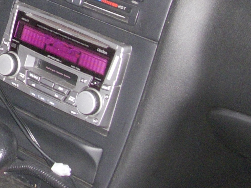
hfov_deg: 14.7
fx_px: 906
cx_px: -122
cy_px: -81
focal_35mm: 125
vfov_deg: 11.4
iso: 400
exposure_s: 1/125
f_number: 3.3
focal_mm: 6.3
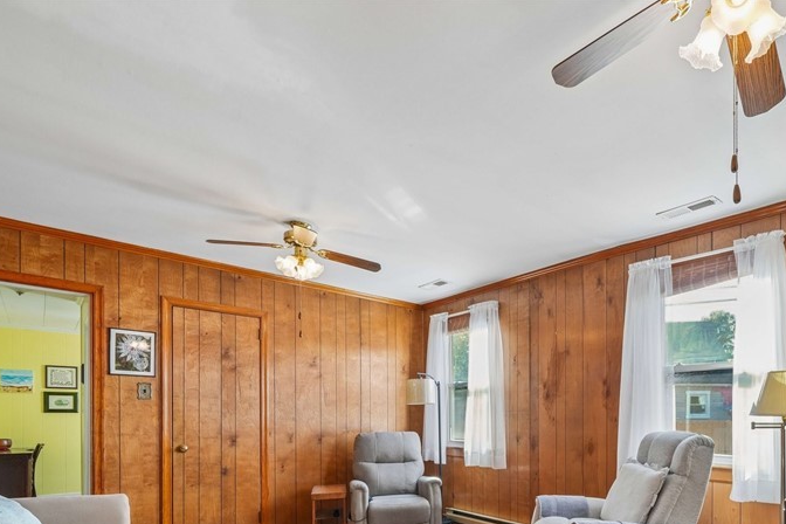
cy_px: 420
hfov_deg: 78.5
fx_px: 458
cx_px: 525
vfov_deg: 55.2
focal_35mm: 21
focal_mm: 13
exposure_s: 1/8
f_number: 8
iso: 200
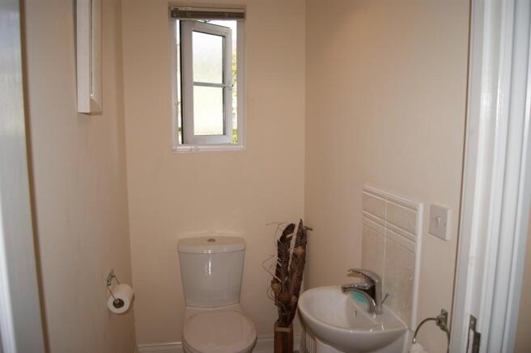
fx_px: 398
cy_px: 176
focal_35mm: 27
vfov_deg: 47.8
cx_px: 266
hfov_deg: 67.4
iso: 100
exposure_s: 1/160
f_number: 4.5
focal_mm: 18
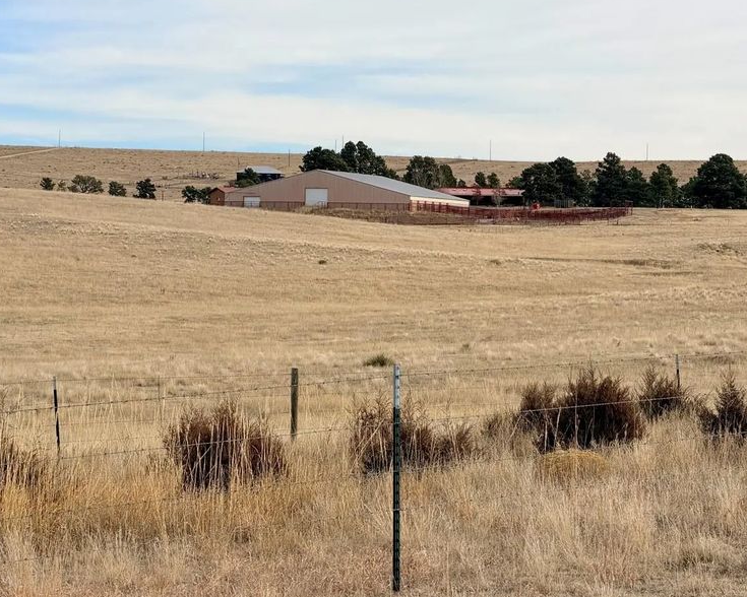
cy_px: 294
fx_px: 3007
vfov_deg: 11.4
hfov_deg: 14.2
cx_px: 414
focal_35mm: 136
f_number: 2.8
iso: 32
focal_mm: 16.89
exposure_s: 1/638
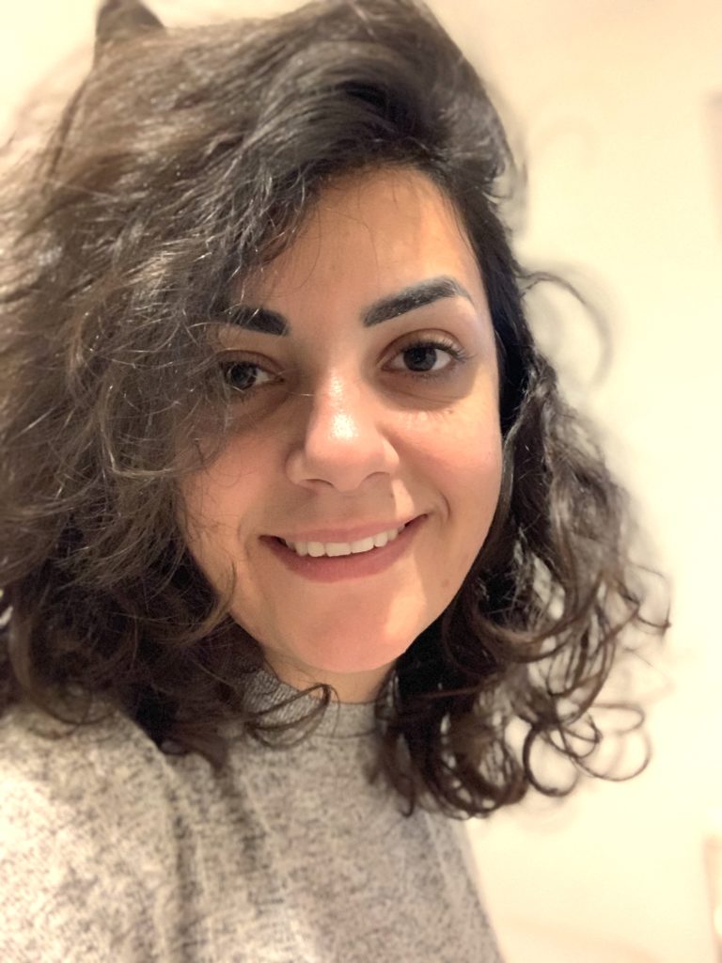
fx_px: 890
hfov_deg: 44.2
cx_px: 361
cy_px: 482
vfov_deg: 56.8
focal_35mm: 32
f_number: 2.2
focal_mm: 2.87
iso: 500
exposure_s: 1/20
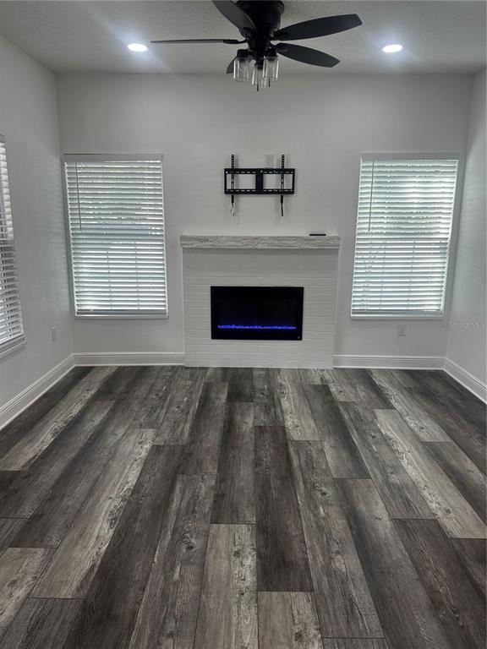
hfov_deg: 56.8
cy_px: 324
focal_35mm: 24
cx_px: 244
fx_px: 450
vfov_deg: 71.6
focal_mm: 6.86
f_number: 1.78
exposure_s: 1/120
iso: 64
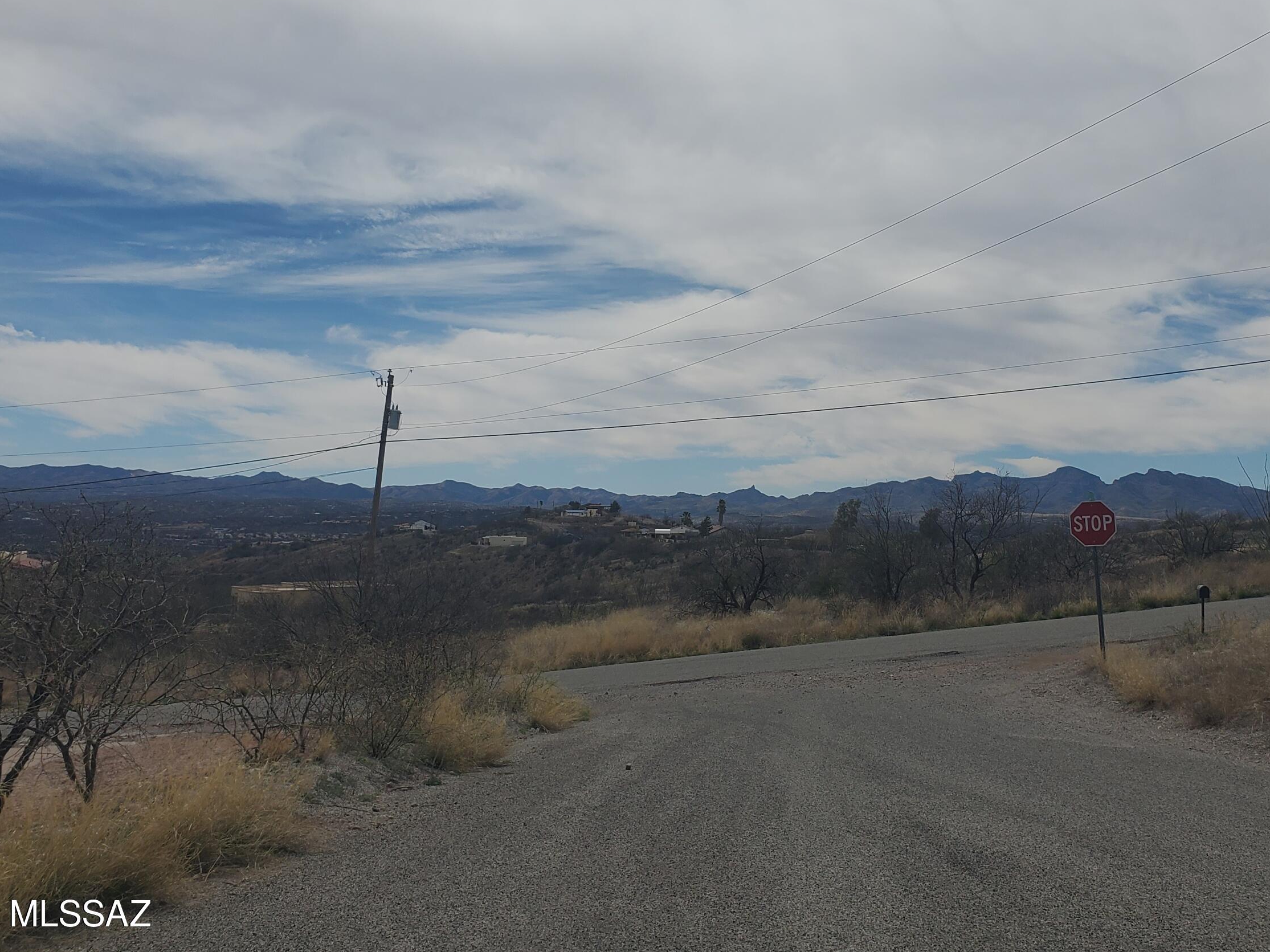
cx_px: 744
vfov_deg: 40.3
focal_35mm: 35
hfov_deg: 52.4
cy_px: 332
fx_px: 1284
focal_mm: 4.3
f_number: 2.4
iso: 50
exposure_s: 1/4493
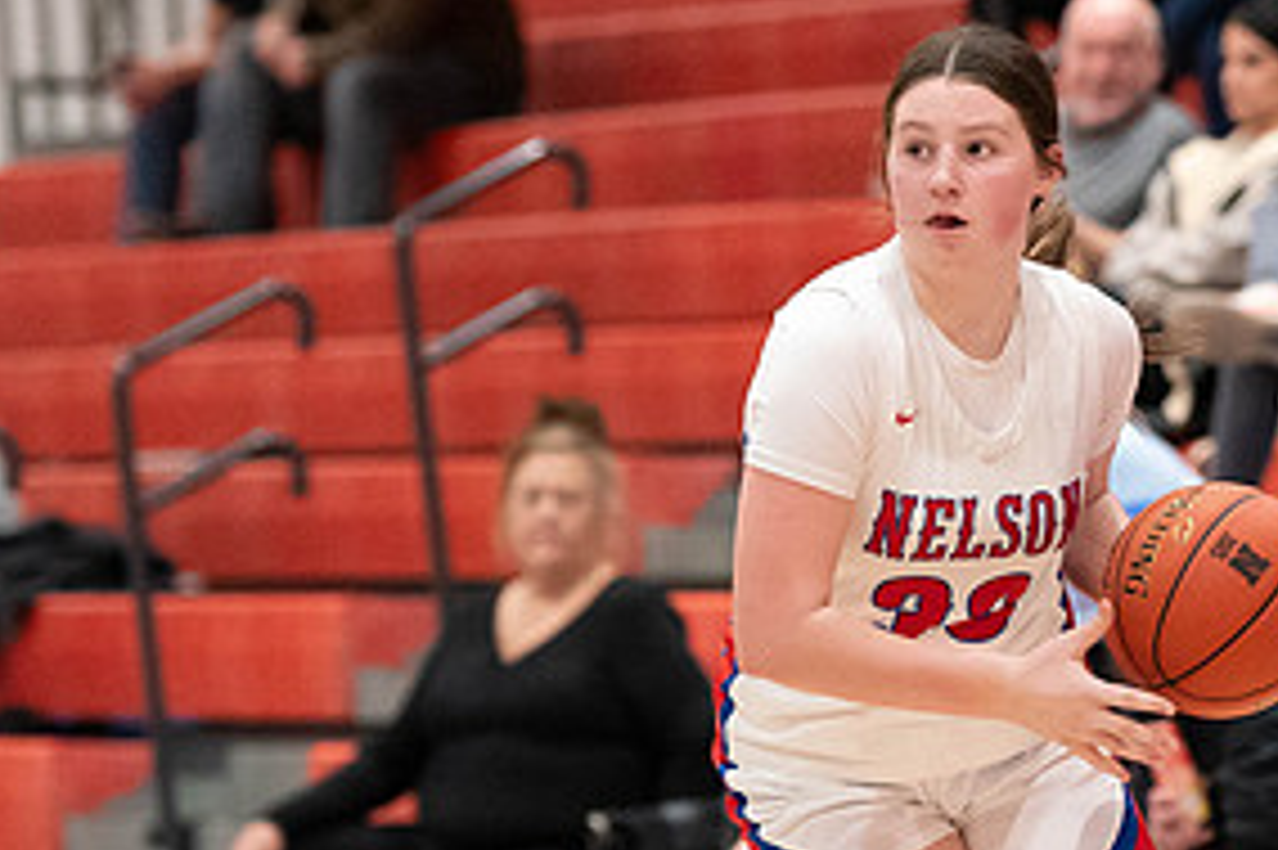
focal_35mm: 390
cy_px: 456
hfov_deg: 5.3
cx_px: 1019
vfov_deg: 3.5
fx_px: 13836
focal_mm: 132
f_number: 2.8
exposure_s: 1/1000
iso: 6400
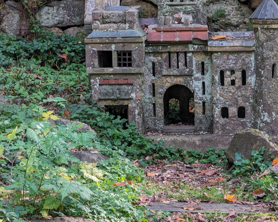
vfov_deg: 8.7
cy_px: 94
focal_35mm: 177
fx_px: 1456
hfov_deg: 10.9
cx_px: 170
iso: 85
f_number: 3.5
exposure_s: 1/95
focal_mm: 19
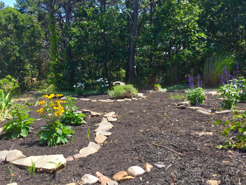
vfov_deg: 48.2
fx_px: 206
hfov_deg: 61.7
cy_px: 92
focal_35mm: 29
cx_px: 123
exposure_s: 1/638
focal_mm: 4.15
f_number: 2.2
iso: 32
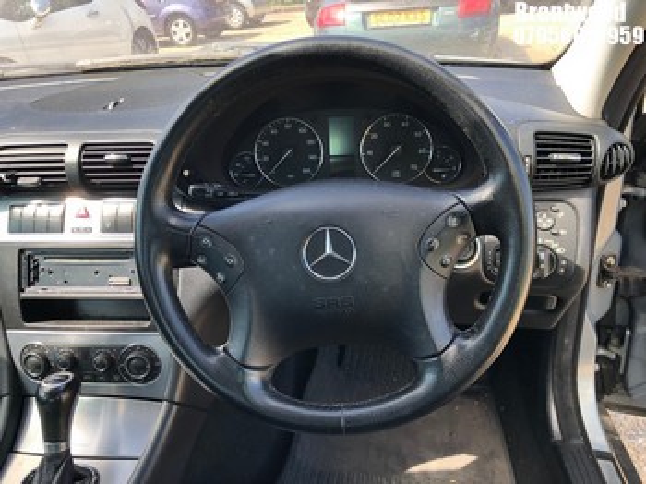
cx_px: 323
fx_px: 522
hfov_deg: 63.5
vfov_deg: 49.7
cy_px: 242
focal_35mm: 28
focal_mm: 4
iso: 32
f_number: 1.8
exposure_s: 1/120
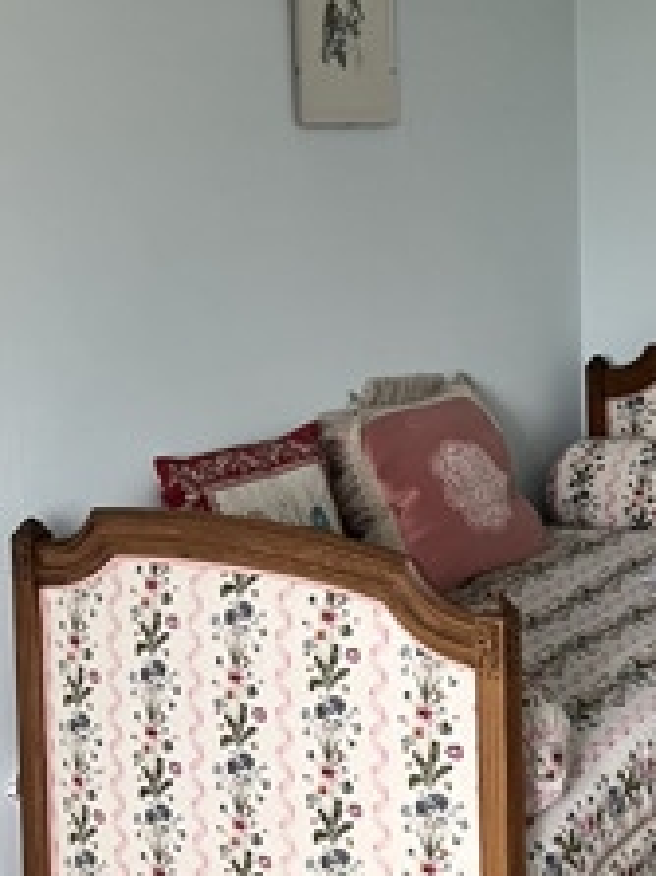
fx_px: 1770
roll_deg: +1.0
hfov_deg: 20.4
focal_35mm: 70
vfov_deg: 27.8
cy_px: 385
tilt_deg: -10.6
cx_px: 632
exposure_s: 1/50
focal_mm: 5.1
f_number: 1.6
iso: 250
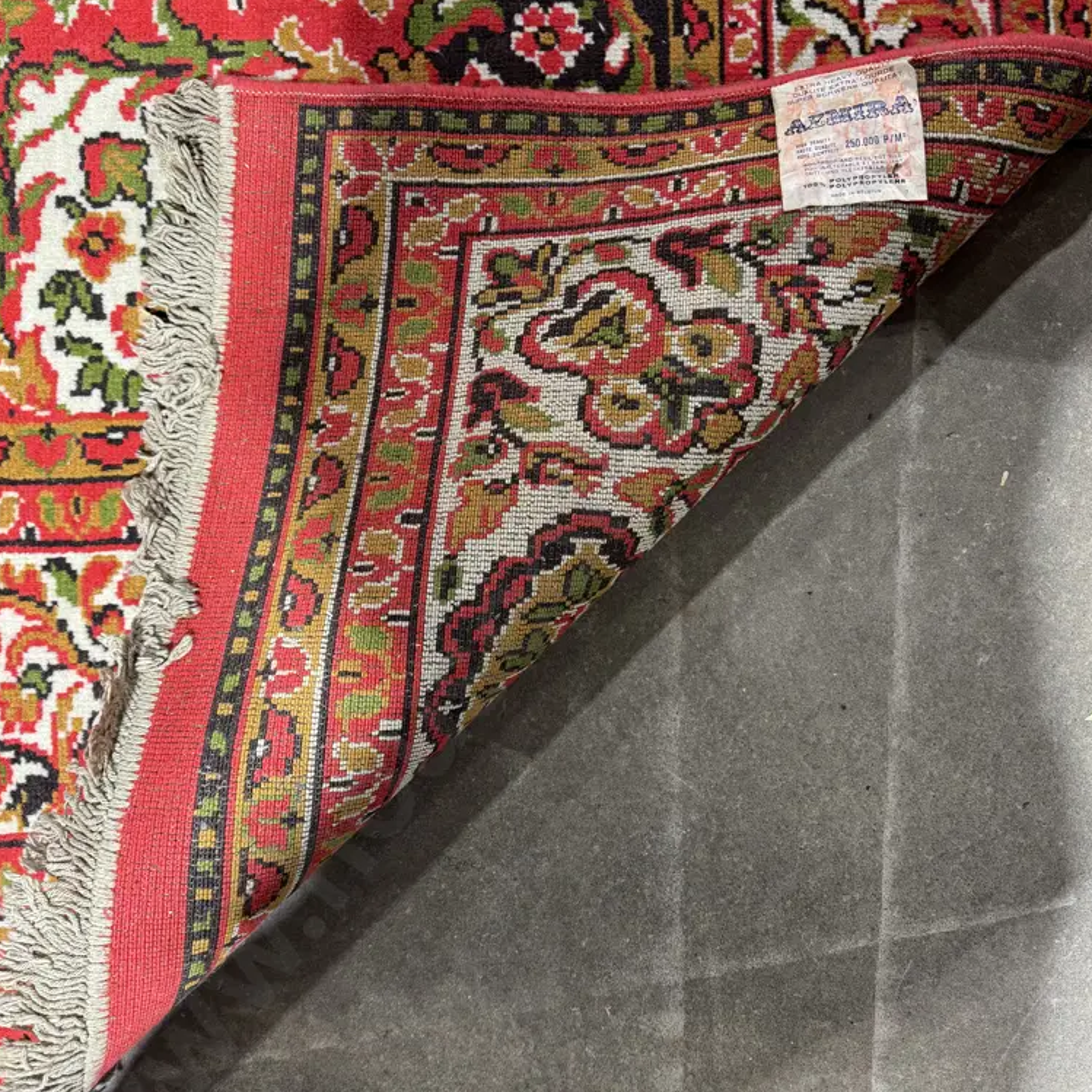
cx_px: 542
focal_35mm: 29
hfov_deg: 55.6
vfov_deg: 55.6
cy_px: 582
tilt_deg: -86.8
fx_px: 1035
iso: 320
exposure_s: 1/60
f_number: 1.78
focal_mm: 6.76
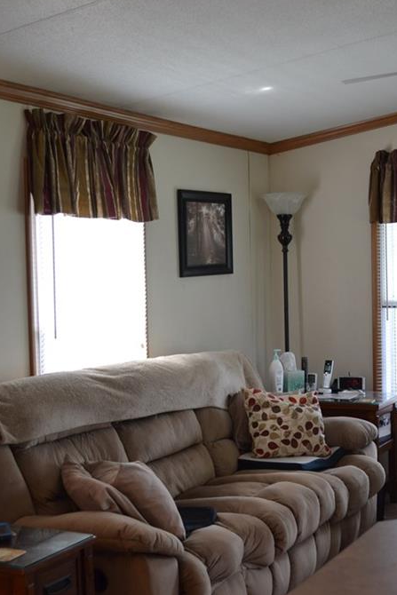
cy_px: 296
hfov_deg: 24.4
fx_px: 909
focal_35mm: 55
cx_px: 295
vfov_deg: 36.2
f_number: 4
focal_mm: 24
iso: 400
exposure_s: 1/100
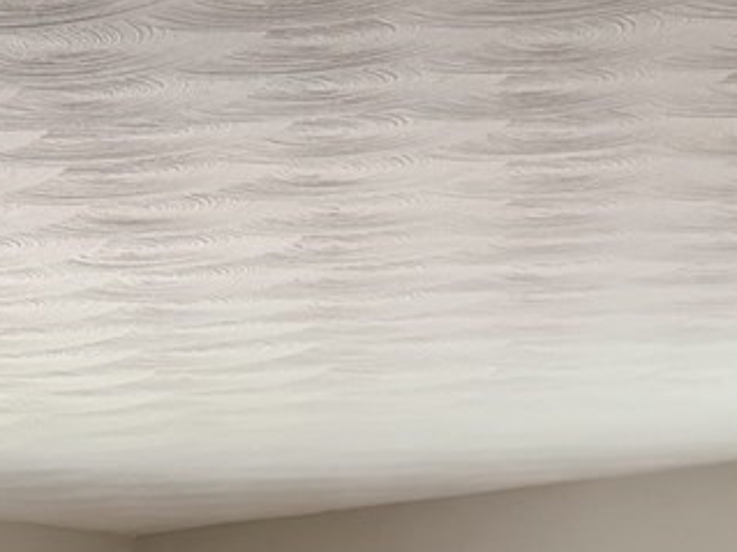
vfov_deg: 8.6
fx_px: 3278
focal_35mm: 154
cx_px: -1416
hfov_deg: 9.9
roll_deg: +0.1
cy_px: 1393
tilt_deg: -7.8
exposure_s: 1/200
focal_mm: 6.76
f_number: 1.78
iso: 160
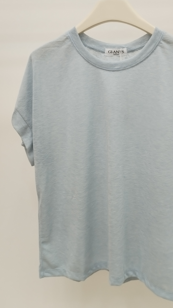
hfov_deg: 29.5
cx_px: 113
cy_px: 124
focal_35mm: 40
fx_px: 326
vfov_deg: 50.2
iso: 208
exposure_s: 1/100
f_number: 1.8
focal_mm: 4.75
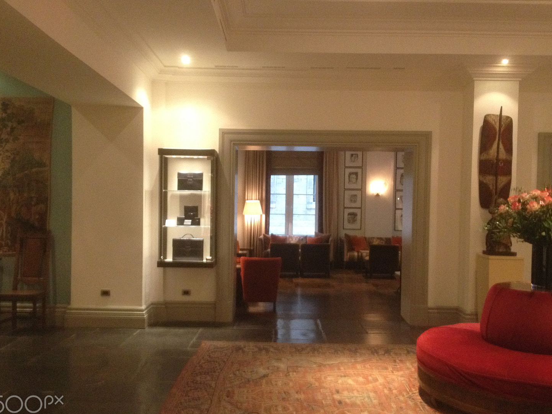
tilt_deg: -2.5
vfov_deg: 36.8
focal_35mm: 39
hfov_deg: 47.9
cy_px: 224
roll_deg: -1.7
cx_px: 276
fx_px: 622
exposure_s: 1/15
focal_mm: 4.28
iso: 400
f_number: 2.4
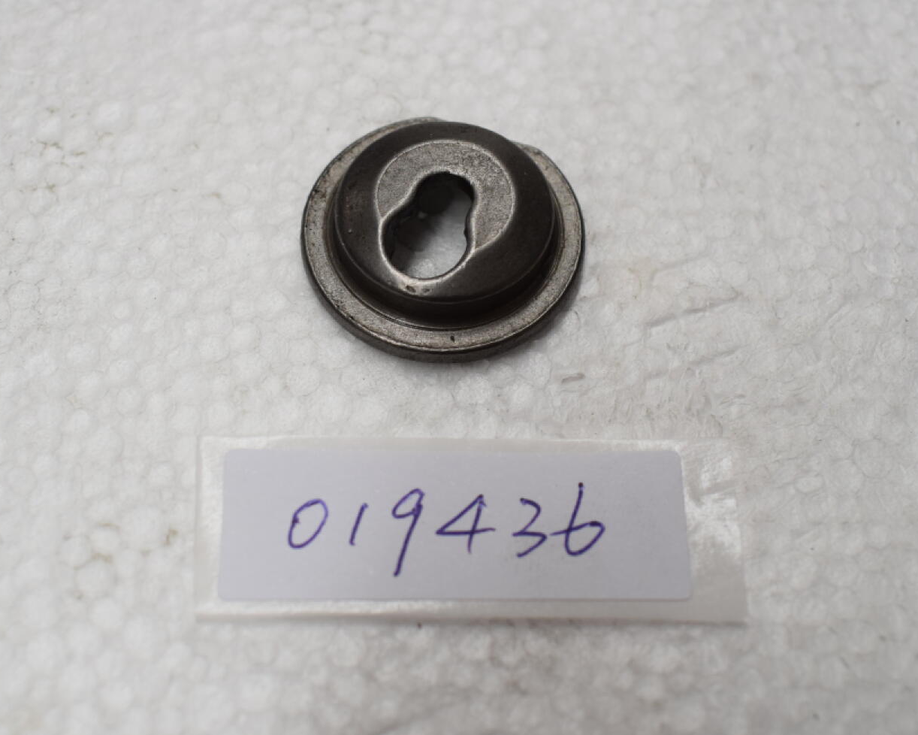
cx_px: 425
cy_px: 415
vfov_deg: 31.6
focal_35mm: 48
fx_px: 1296
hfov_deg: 39.0
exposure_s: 1/125
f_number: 5.6
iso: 500
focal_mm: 23
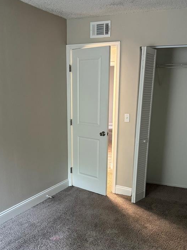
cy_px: 172
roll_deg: -0.5
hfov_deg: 35.2
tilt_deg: -15.9
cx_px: 94
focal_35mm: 41
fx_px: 295
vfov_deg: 44.9
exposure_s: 1/60
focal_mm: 6.76
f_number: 1.78
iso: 400
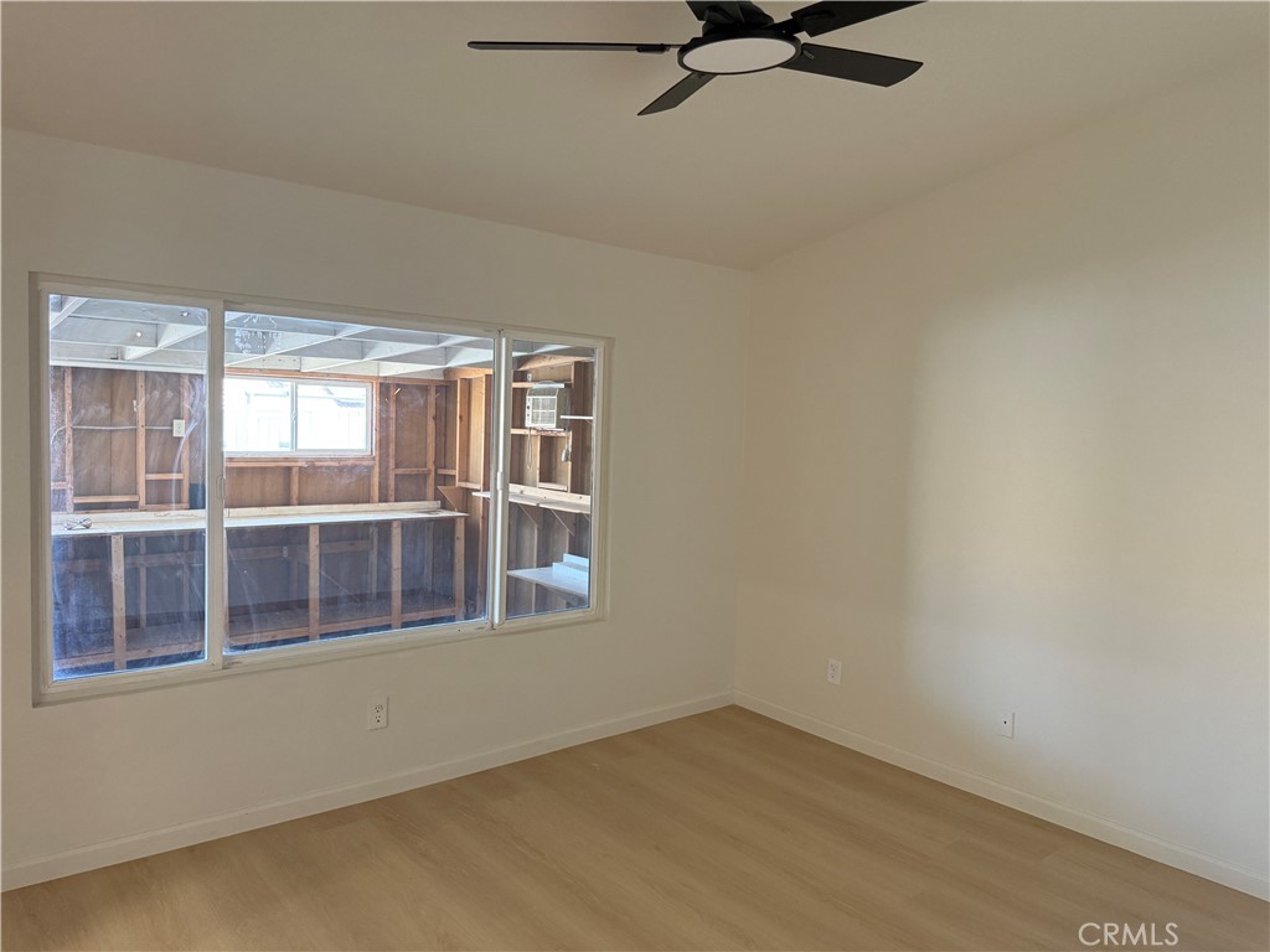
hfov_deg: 71.6
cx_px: 635
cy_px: 476
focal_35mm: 24
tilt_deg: -2.2
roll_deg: -1.8
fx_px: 881
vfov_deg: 56.8
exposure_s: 1/60
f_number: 1.78
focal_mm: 6.76
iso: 320
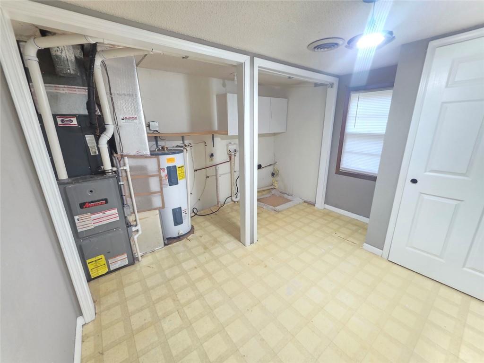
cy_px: 182
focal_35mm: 13
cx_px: 242
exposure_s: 1/60
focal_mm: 2.2
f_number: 1.9
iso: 200
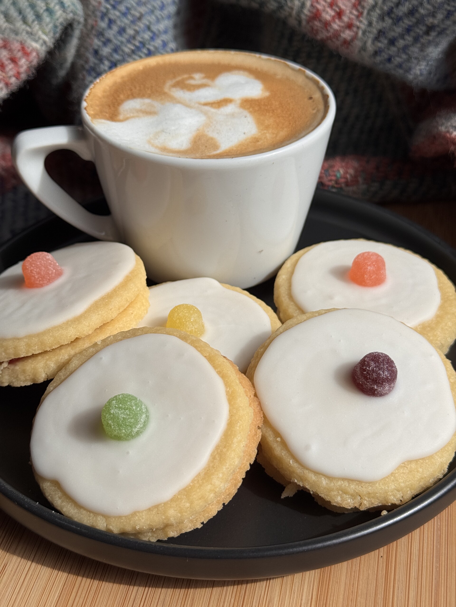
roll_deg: -0.9
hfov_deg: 30.3
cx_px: 228
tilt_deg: -37.7
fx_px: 843
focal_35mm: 48
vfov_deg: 39.7
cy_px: 304
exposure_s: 1/4975
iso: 64
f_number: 1.78
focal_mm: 6.76
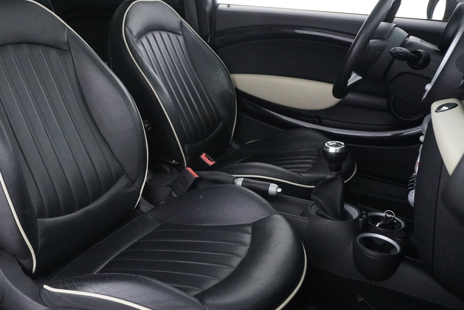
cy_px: 100
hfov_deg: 52.9
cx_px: 138
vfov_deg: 37.4
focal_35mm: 35
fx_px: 451
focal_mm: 16
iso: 6400
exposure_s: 1/100
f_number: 3.5
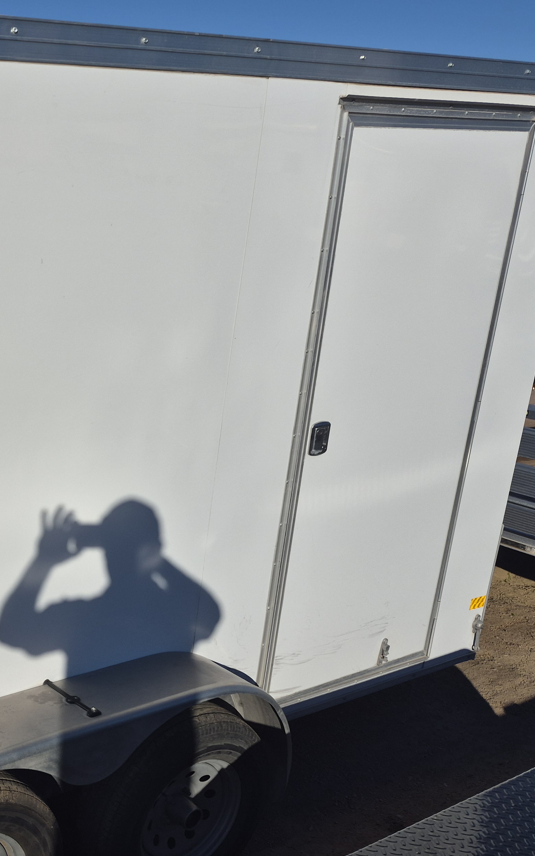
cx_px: -137
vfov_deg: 50.4
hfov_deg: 27.9
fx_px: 910
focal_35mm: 39
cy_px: 436
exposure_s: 1/7696
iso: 40
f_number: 1.8
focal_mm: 5.4
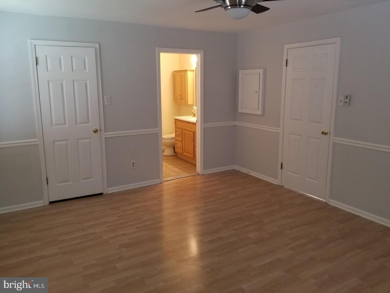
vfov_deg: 53.1
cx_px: 195
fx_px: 293
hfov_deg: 67.3
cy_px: 146
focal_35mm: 26
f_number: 1.7
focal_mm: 4.25
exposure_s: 1/30
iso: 100
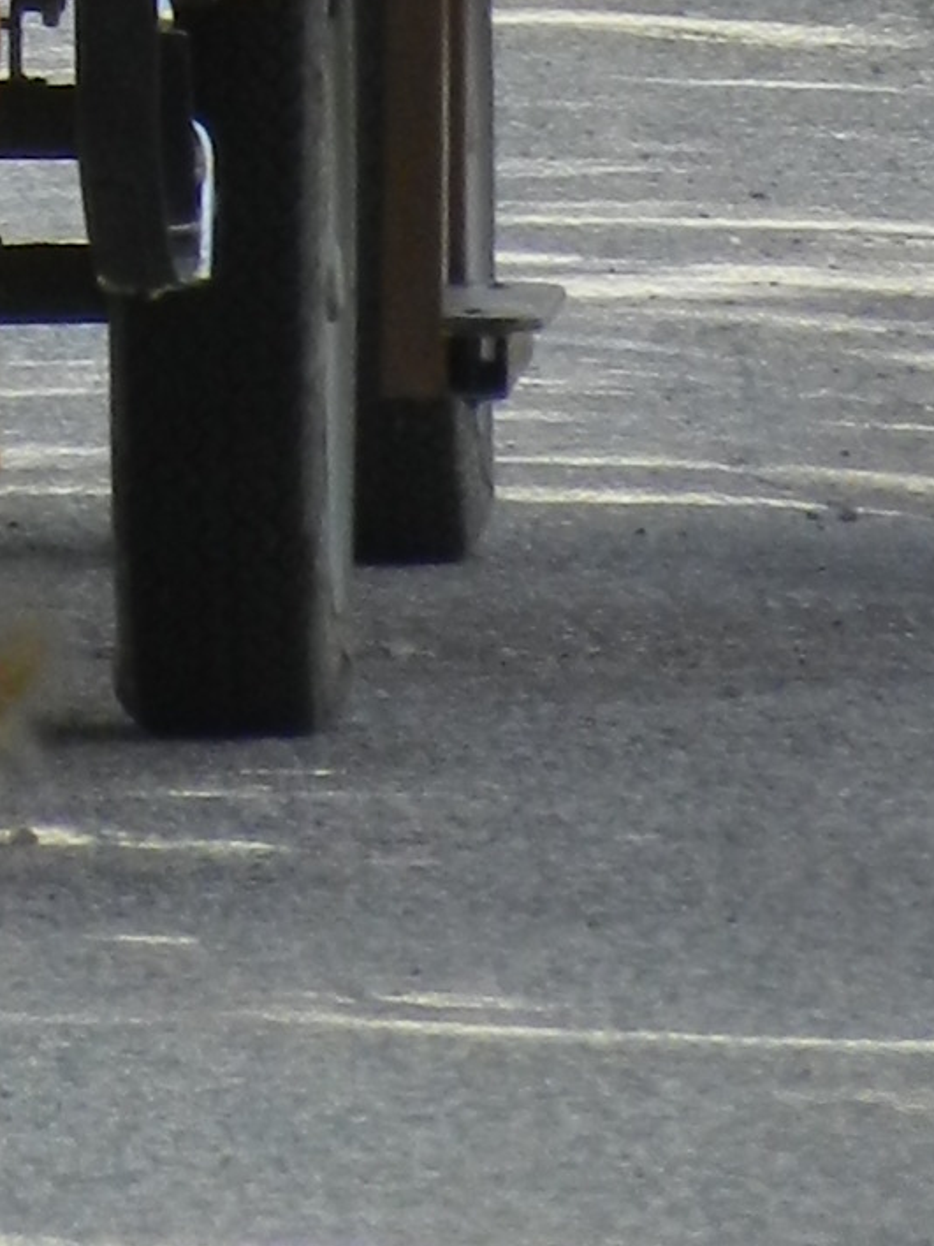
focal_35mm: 1910
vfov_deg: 1.0
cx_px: -1247
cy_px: -1401
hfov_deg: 0.8
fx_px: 68714
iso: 160
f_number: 5.3
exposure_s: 1/250
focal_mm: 60.8
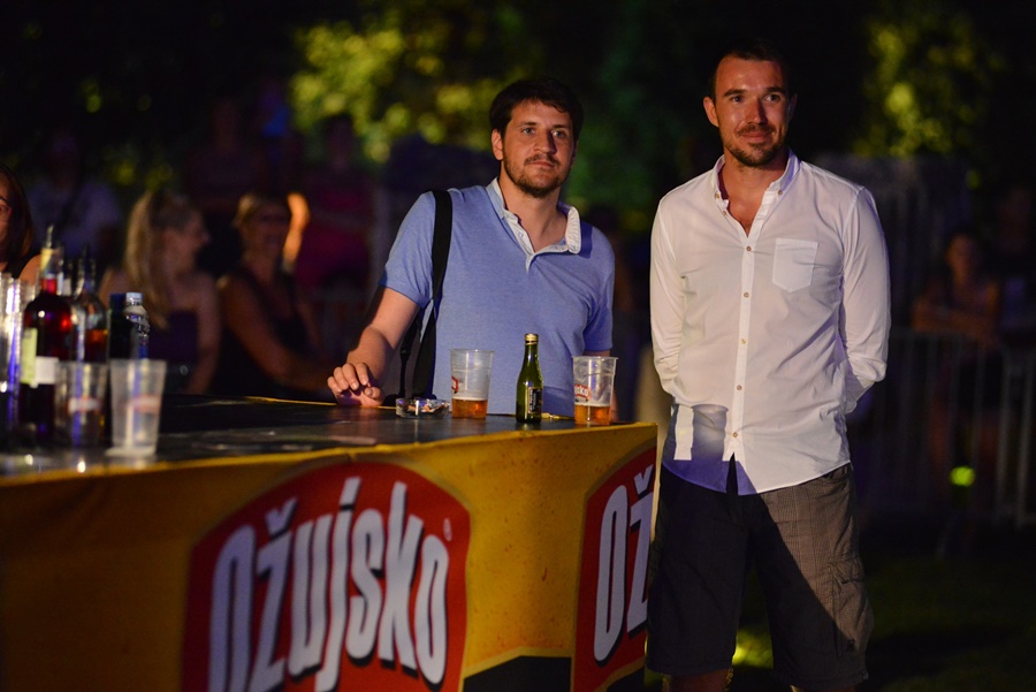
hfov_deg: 11.1
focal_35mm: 185
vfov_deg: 7.4
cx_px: 518
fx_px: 5326
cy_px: 346
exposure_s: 1/50
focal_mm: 185
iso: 6400
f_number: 3.5
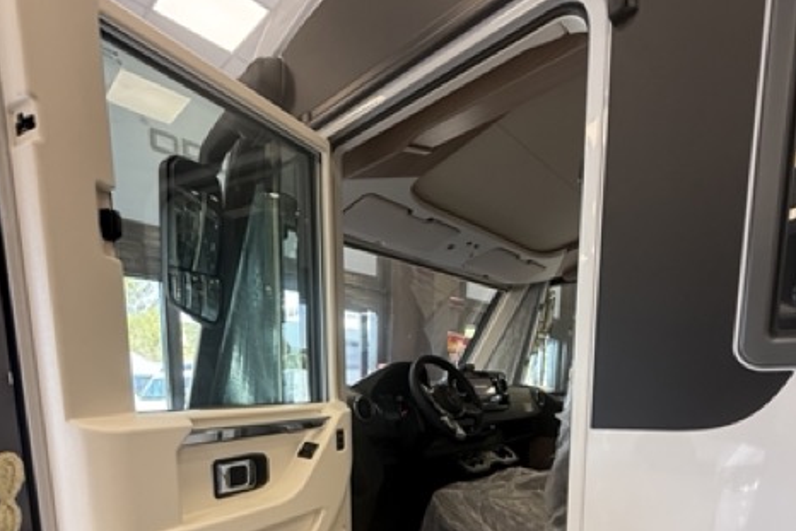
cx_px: 393
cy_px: 451
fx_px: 442
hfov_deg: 84.0
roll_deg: -1.0
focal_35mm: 20
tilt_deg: -8.5
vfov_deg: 55.8
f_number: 2.2
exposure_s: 1/99
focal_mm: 2.22
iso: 200
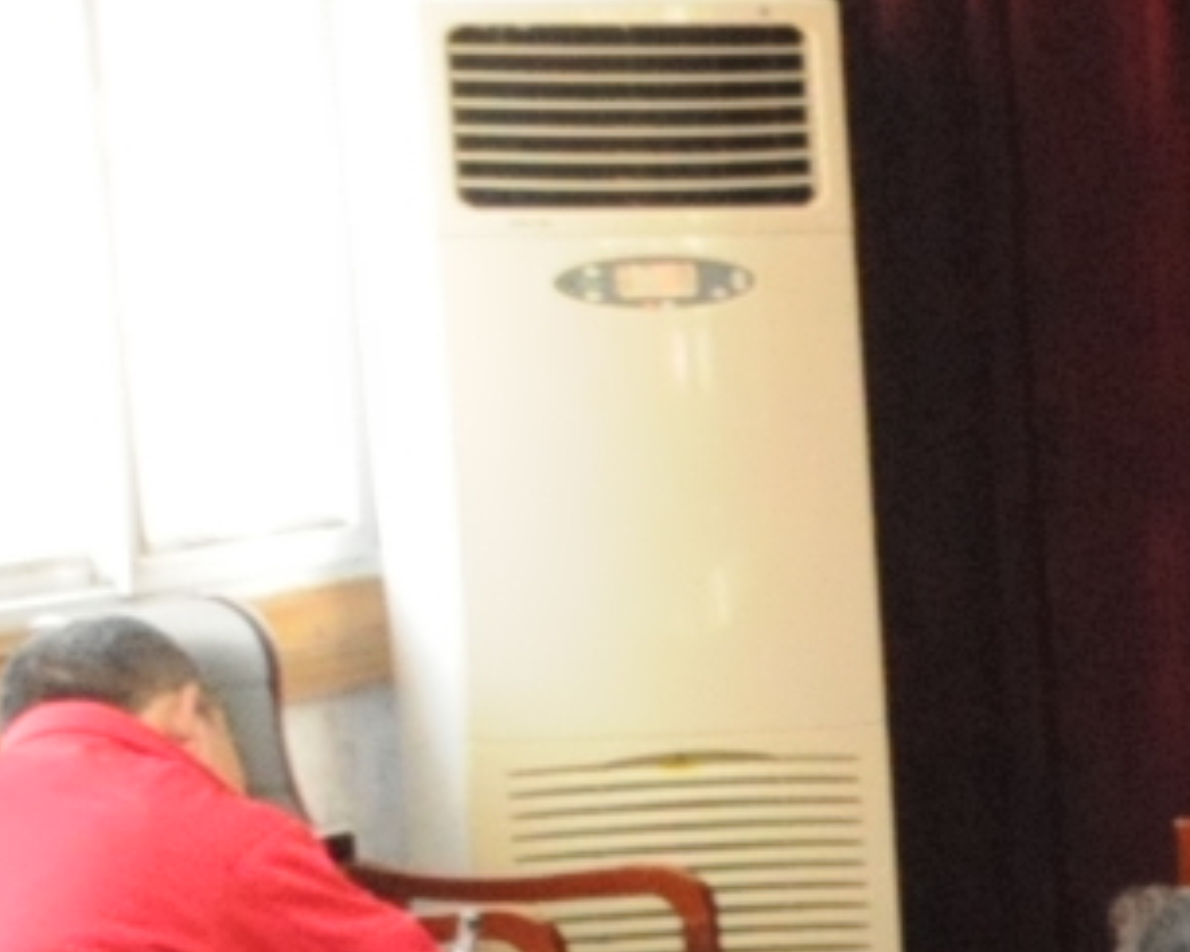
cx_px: 3839
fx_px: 8710
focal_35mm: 247
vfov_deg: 6.2
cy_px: 1611
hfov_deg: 6.9
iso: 2500
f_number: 4
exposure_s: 1/60
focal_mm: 25
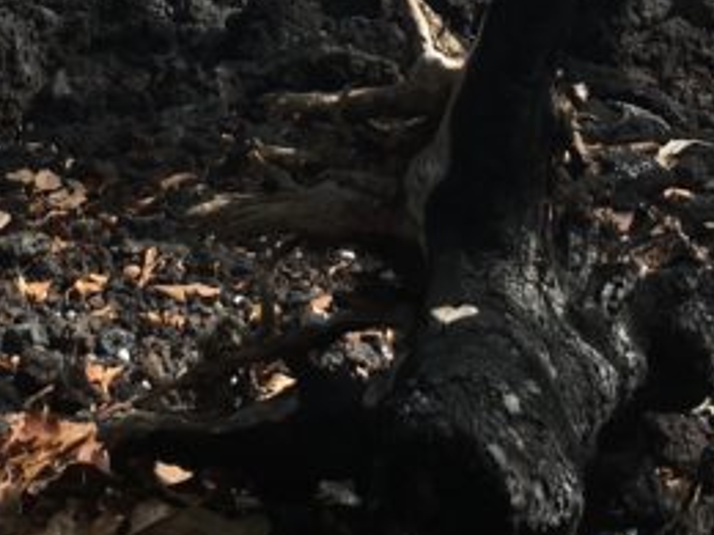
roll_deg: +2.6
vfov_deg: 12.2
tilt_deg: -9.5
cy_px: -324
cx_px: 44
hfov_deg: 17.0
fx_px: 2351
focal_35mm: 114
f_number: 2.2
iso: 25
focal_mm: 4.15
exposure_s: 1/1637
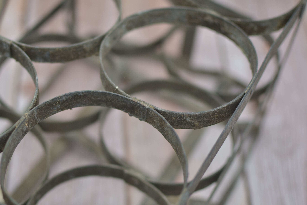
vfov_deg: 20.1
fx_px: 577
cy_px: 82
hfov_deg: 29.7
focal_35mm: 68
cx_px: 122
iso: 100
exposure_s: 1/500
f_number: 1.8
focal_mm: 35
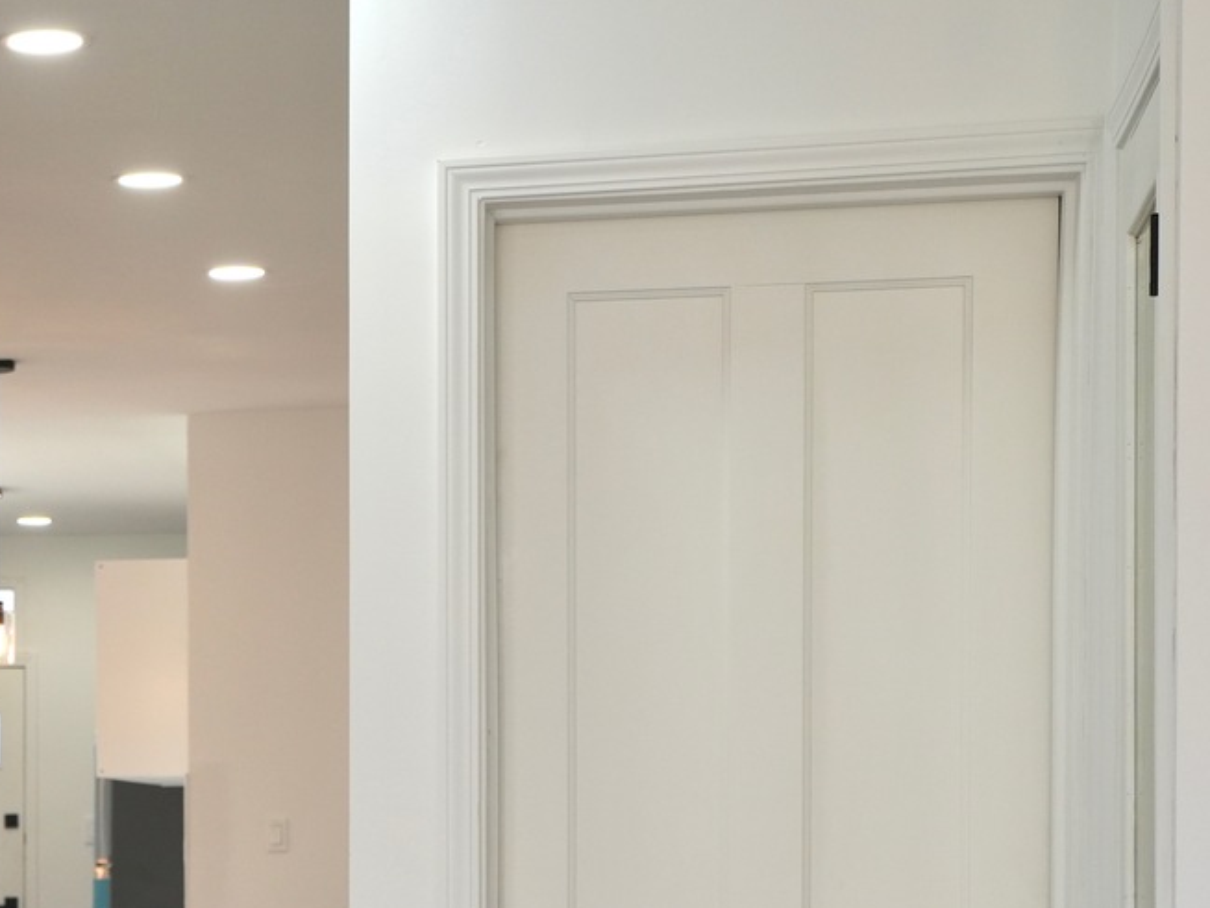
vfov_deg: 14.5
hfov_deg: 18.9
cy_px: 926
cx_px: -98
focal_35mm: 100
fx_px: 3497
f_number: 4
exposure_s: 1/160
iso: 250
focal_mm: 28
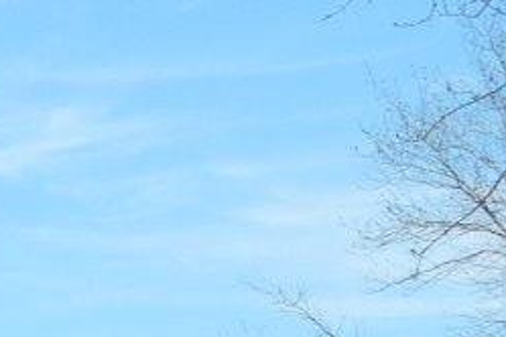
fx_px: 4399
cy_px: 836
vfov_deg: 4.3
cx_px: 37
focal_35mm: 313
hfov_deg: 6.6
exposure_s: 1/842
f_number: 3.9
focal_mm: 9.3
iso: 160
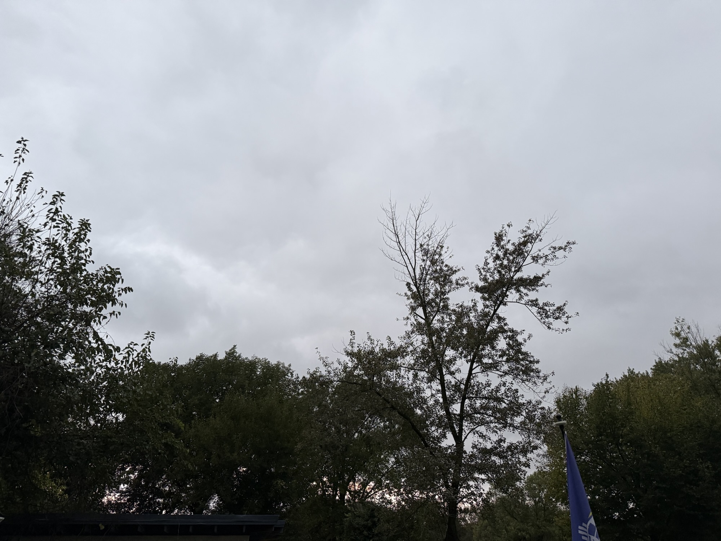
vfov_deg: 56.8
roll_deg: -0.1
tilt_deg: +29.8
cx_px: 360
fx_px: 500
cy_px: 270
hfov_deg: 71.6
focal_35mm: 24
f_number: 1.78
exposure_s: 1/60
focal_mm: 6.76
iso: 320
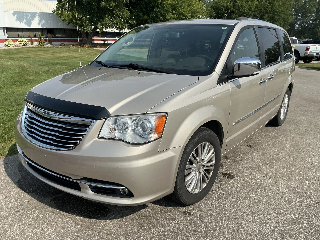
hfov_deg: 63.4
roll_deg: -1.9
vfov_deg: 49.7
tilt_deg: -16.8
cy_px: 120
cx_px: 160
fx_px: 259
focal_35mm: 28
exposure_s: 1/2320
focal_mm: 3
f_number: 1.8
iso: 25
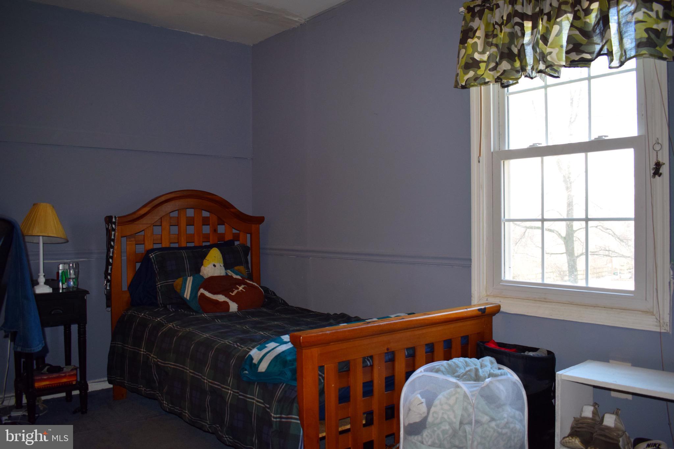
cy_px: 224
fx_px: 562
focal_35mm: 30
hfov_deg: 61.9
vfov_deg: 43.6
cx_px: 337
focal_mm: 20
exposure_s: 1/80
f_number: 4.5
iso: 800
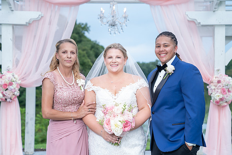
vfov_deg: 18.6
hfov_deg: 27.6
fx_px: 472
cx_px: 118
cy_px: 75
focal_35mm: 73
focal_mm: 70
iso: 50
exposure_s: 1/250
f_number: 4
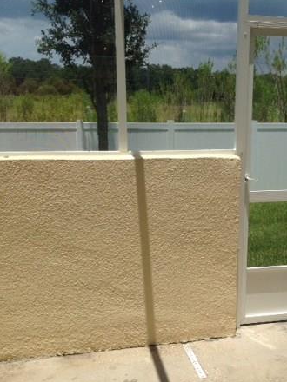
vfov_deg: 39.6
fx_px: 531
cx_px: 208
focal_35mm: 48
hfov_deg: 29.9
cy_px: 203
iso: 50
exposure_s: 1/2008
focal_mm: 4.12
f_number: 2.4
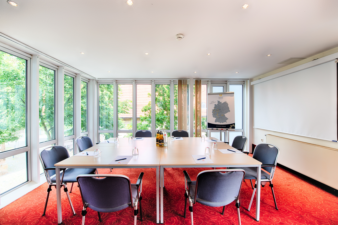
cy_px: 112
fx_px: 131
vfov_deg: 81.2
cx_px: 169
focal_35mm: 14
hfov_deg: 104.2
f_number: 8
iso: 100
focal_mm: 14
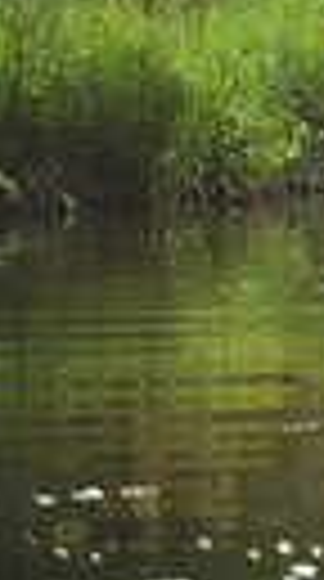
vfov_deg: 6.3
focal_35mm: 340
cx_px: 1286
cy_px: -232
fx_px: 5224
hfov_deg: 3.4
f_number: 2.8
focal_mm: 70
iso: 200
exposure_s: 1/200
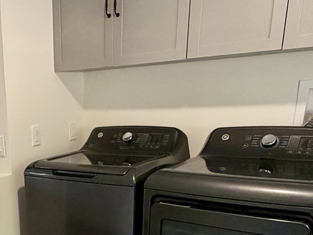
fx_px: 416
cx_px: 26
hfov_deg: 38.2
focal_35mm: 46
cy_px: 233
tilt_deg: -18.7
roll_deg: +3.7
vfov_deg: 29.5
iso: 320
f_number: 2.2
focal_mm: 2.22
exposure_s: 1/85
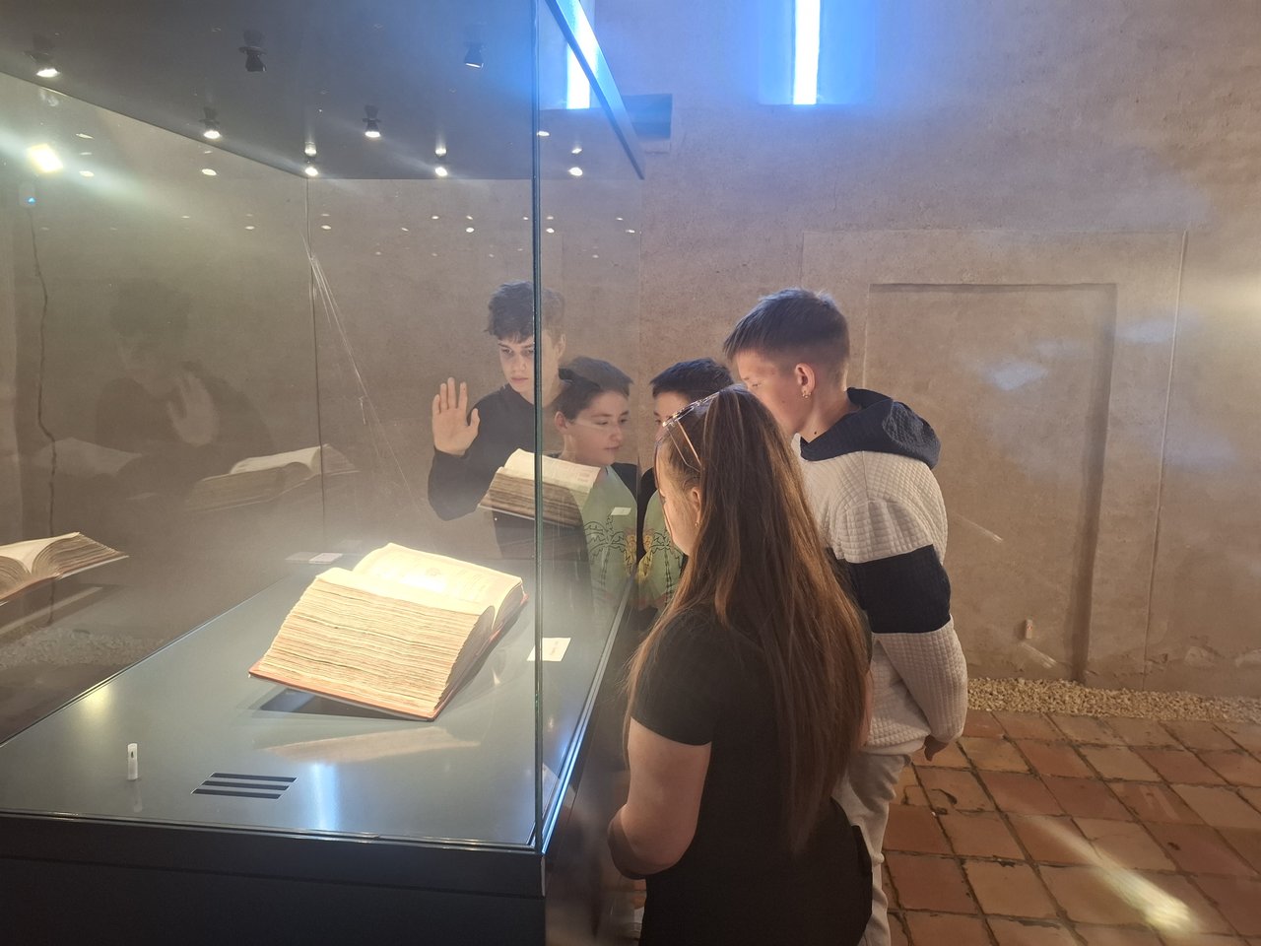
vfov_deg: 58.9
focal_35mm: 23
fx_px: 838
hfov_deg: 73.9
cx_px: 630
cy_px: 473
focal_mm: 5.54
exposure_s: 1/33
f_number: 1.8
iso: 250
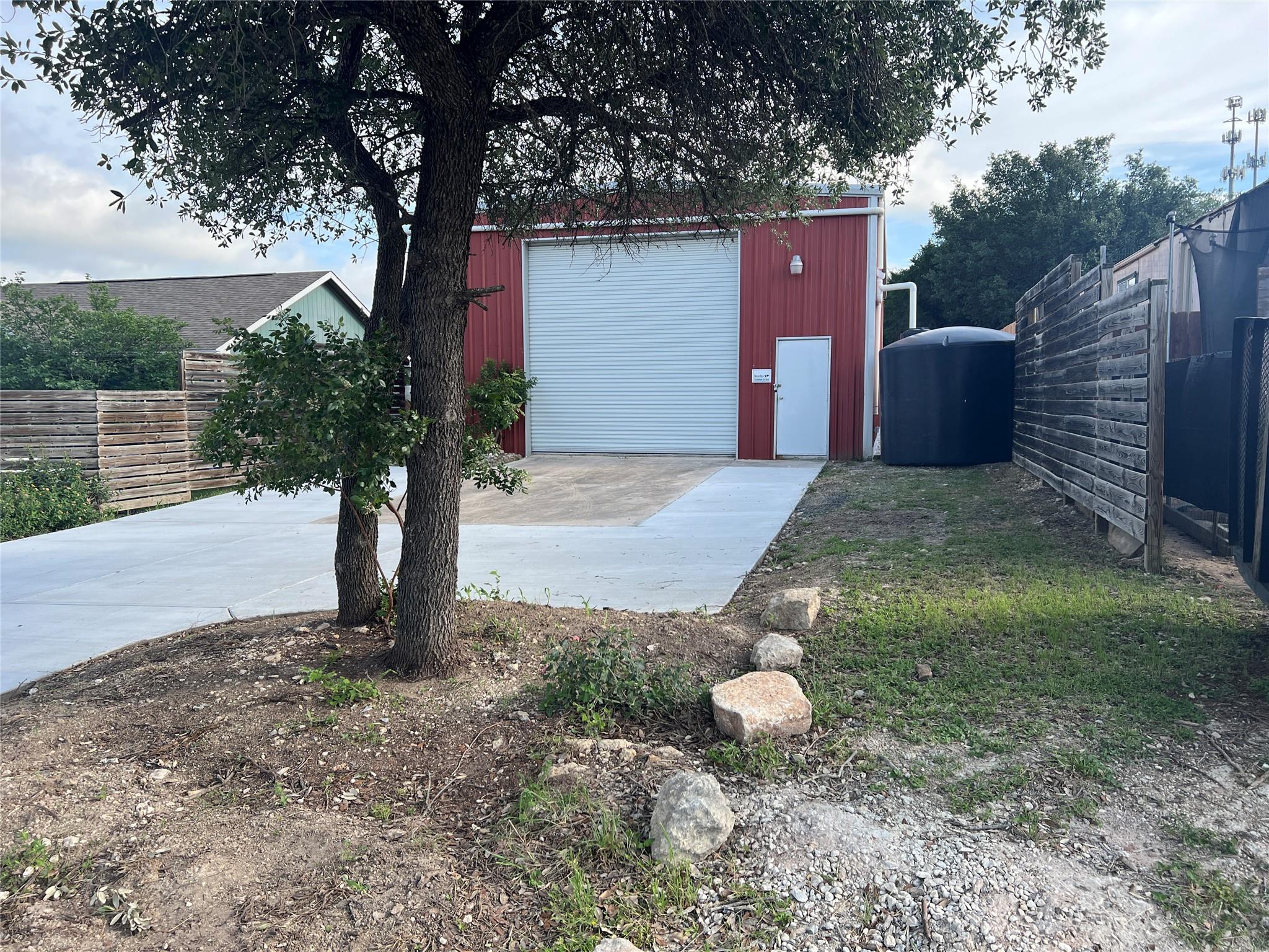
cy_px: 476
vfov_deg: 53.1
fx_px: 953
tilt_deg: -5.2
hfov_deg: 67.3
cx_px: 634
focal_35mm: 26
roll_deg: +0.7
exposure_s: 1/1048
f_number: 1.5
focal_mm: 5.7
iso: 50
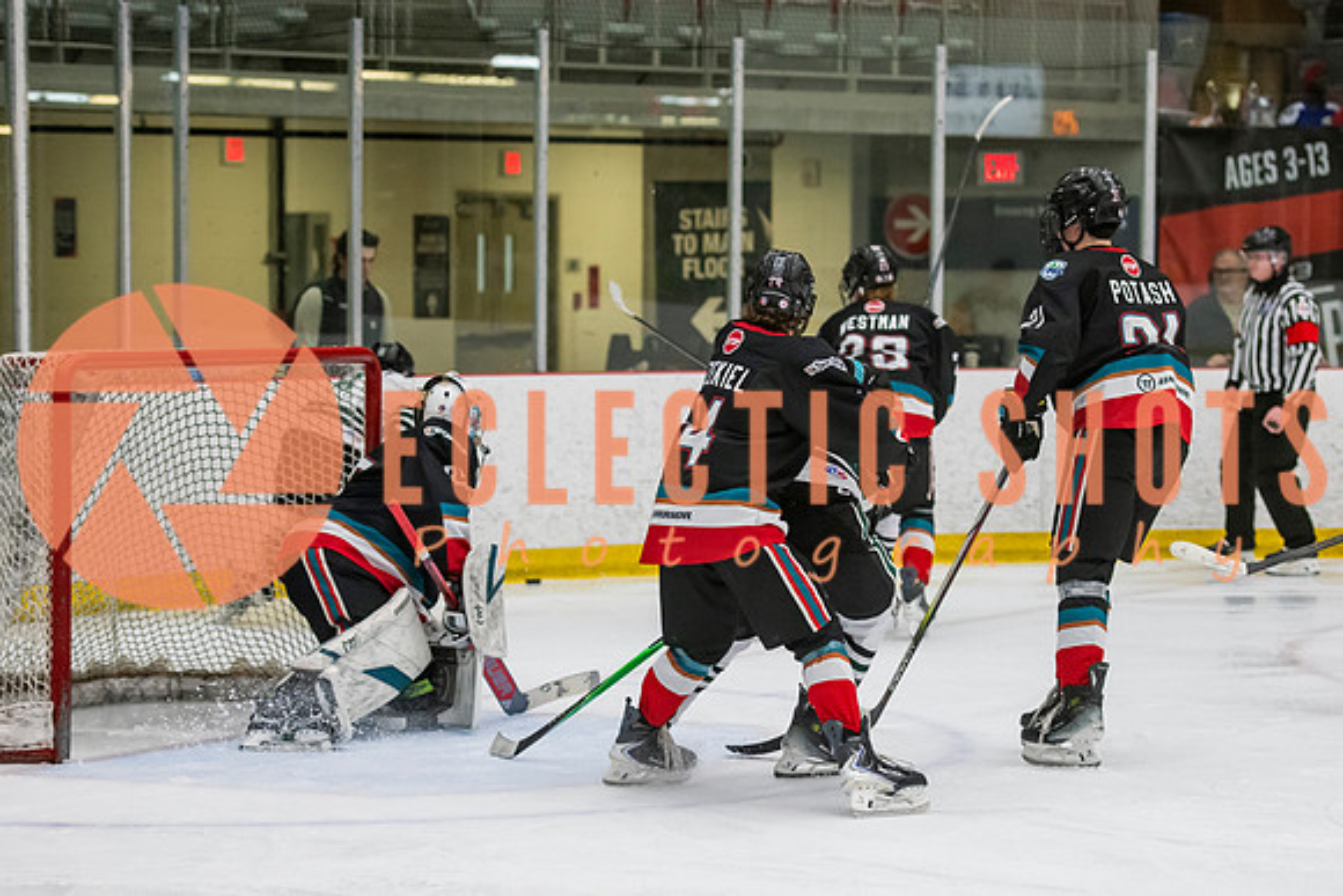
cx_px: 737
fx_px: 4800
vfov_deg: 10.7
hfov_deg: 15.9
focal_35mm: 129
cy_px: 597
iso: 2000
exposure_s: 1/640
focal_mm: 92
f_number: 3.2
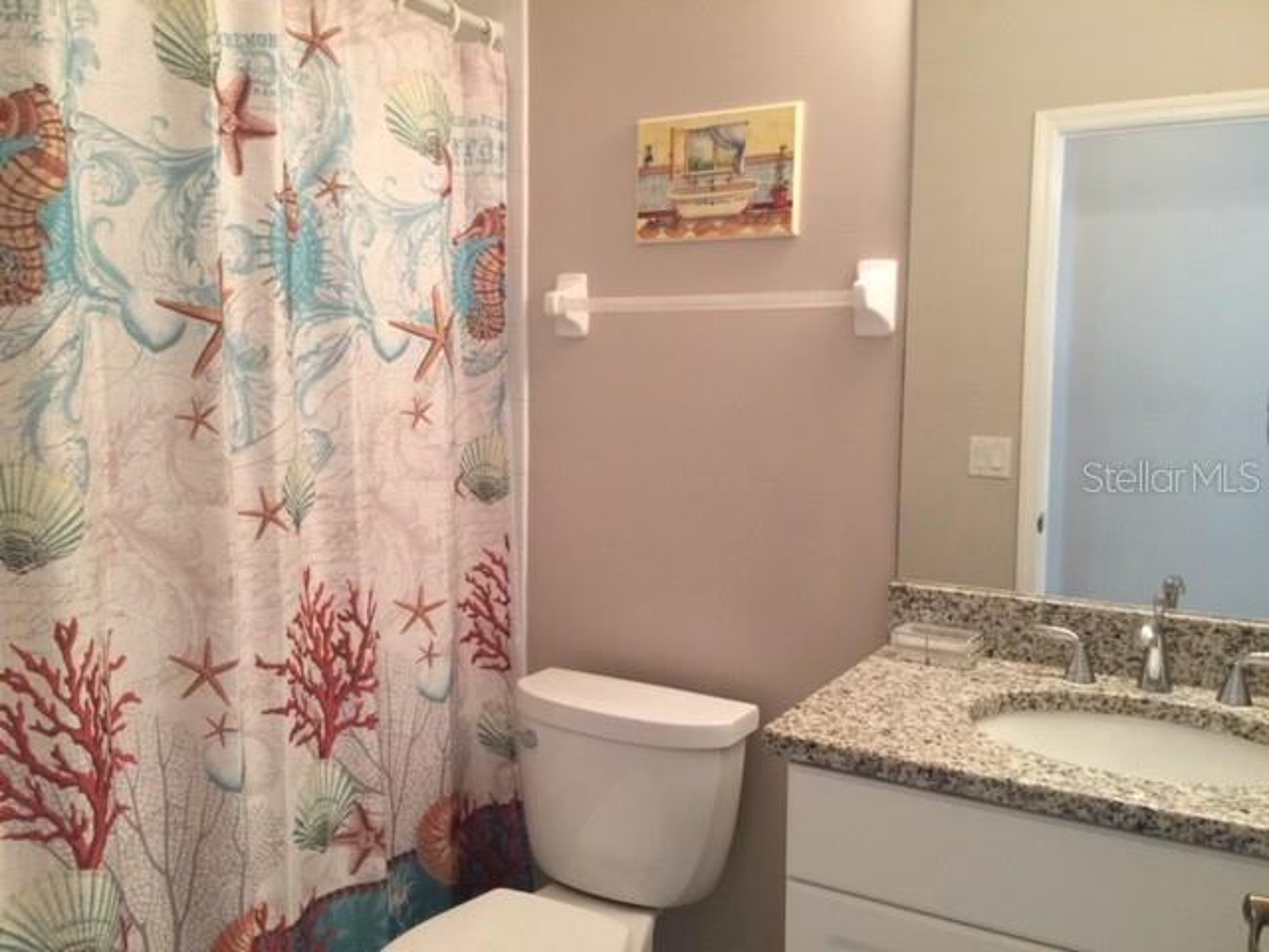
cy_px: 476
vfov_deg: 48.2
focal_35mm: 29
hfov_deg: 61.7
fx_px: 1063
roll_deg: -1.6
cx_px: 634
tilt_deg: -3.7
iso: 64
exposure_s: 1/15
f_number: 2.2
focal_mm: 4.15
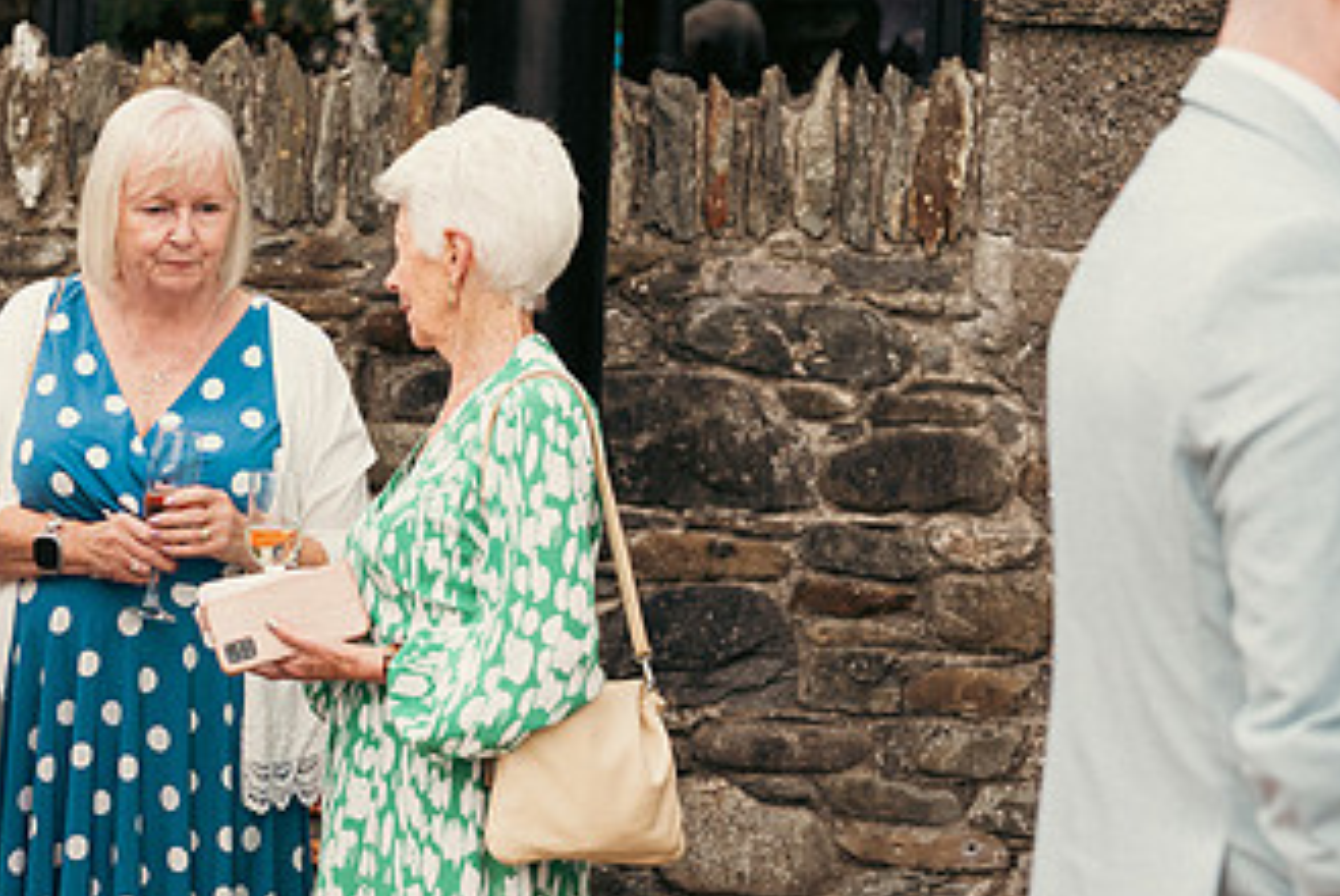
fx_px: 6892
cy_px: 255
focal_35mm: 185
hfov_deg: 11.1
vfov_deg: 7.4
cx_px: 187
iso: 160
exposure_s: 1/400
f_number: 3.5
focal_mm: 70
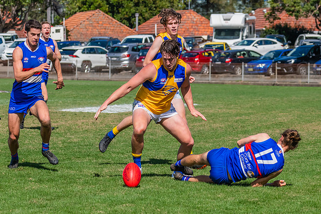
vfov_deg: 5.5
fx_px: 2213
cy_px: 74
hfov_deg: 8.3
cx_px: 171
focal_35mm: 248
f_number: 8
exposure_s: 1/1600
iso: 800
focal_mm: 170
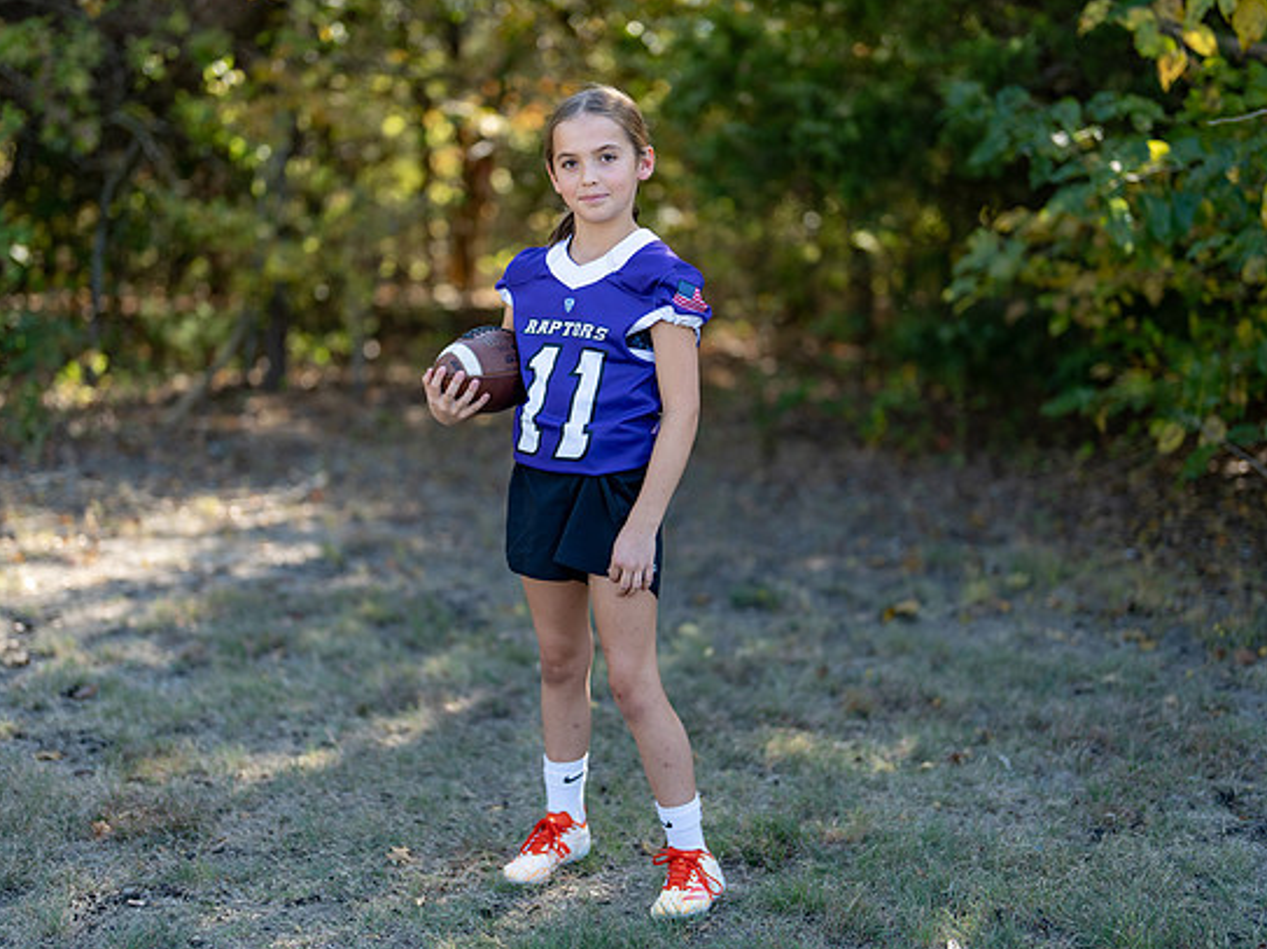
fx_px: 2013
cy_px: 476
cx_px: 609
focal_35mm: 55
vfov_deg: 26.5
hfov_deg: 34.9
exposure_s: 1/1250
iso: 100
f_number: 1.2
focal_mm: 50
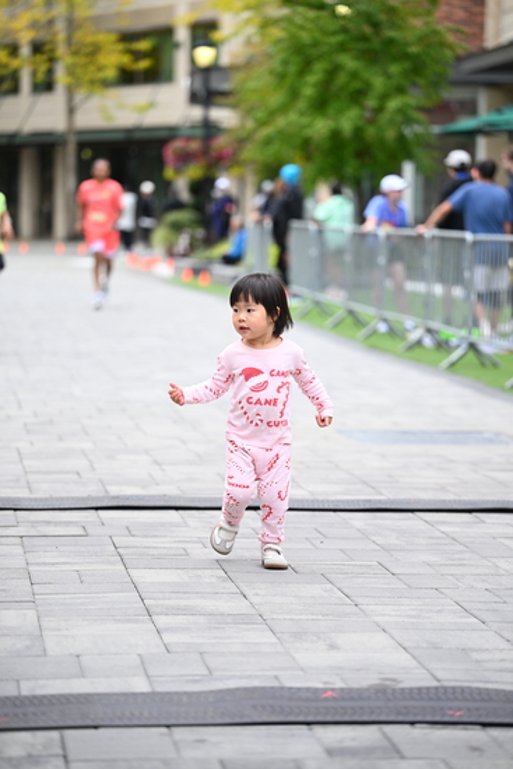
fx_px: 2563
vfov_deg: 17.1
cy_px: 384
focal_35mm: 120
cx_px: 256
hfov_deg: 11.4
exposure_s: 1/2000
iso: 640
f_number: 2.8
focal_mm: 120
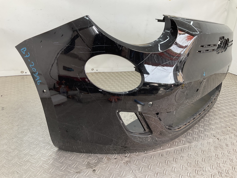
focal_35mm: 29
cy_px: 89
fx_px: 199
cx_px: 118
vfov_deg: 48.2
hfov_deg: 61.7
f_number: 1.8
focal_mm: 3
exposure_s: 1/120
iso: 25
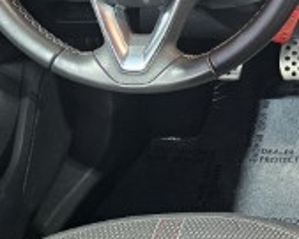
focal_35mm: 85
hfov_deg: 20.3
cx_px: 405
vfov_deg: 17.8
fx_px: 752
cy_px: 19
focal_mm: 6.3
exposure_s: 1/33
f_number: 1.7
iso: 640
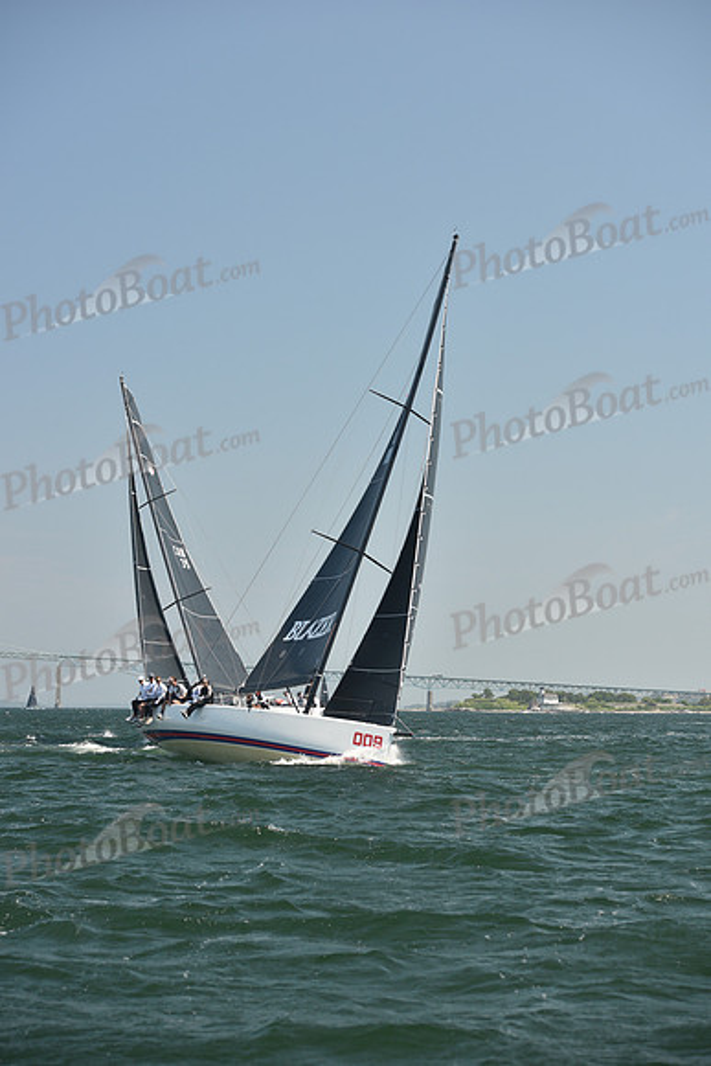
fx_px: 2072
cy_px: 533
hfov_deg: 19.5
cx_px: 356
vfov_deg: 28.8
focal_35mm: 70
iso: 250
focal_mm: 70
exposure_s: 1/640
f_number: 5
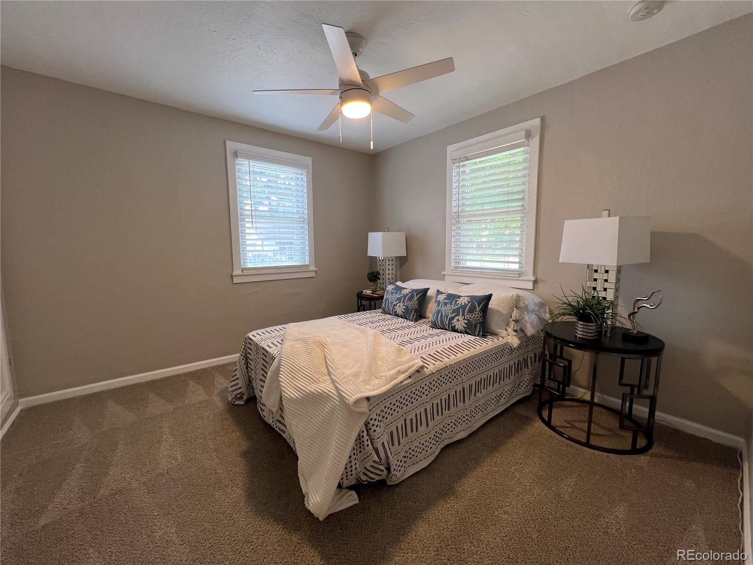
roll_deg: +1.1
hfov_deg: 106.2
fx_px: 283
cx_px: 376
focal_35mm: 13
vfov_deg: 89.9
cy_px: 282
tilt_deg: -6.7
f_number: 1.8
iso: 100
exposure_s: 1/120
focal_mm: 1.57
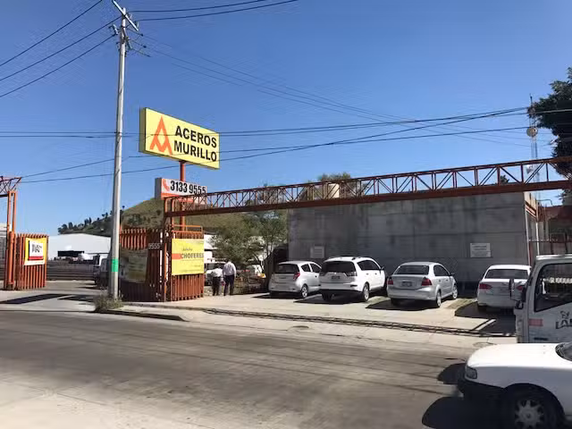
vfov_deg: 49.7
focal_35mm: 28
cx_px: 286
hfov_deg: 63.4
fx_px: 463
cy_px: 214
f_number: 1.8
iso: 20
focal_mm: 3.99
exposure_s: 1/2591
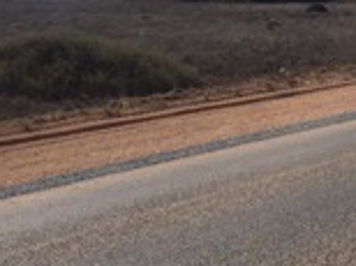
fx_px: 1006
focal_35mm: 98
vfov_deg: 14.6
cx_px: 257
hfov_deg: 19.9
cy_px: -46
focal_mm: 4.15
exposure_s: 1/4115
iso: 32
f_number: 2.2
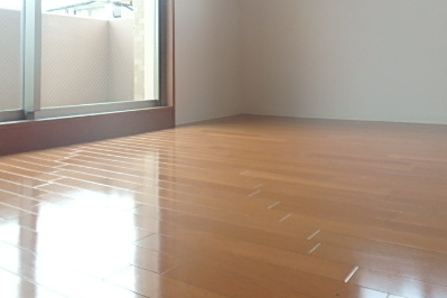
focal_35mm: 35
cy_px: 52
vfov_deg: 36.3
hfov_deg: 54.3
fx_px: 435
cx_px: 197
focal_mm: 3.7
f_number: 3.5
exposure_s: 1/60
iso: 160
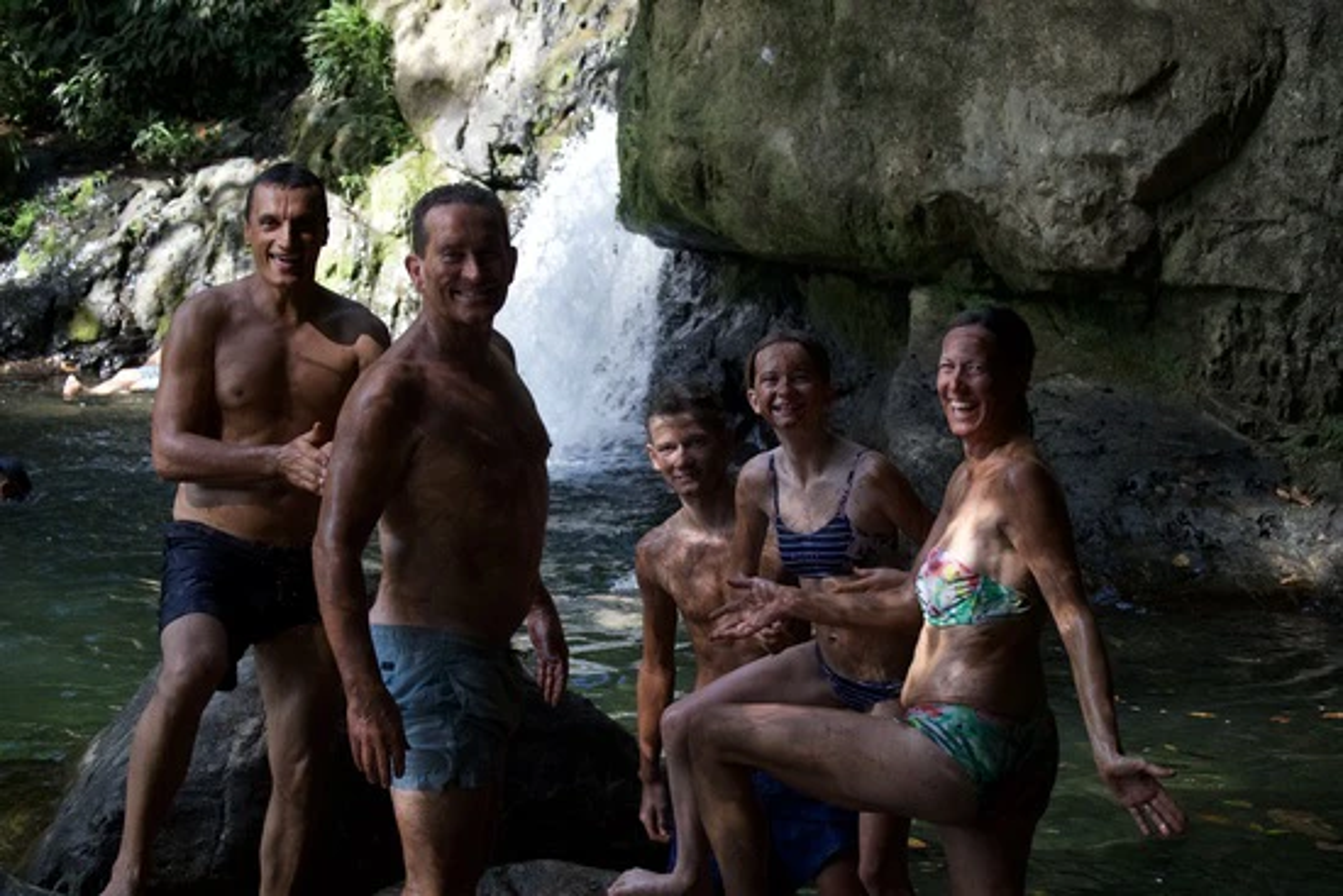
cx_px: 672
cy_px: 448
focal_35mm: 78
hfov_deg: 26.0
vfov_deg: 17.5
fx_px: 2910
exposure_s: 1/1000
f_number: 4.5
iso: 1600
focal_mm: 52
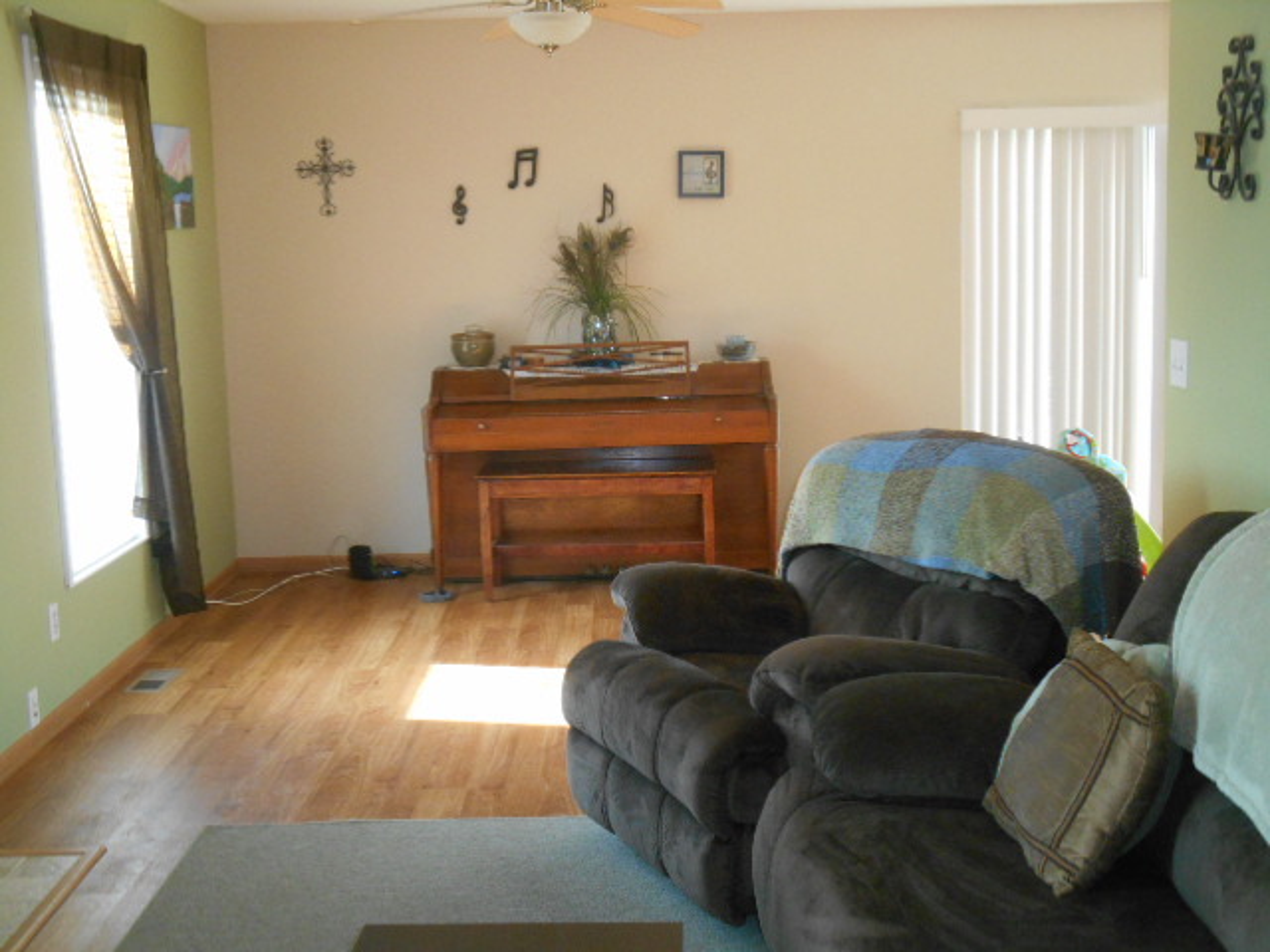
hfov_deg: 41.2
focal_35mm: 46
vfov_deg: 31.5
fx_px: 1688
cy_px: 476
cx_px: 635
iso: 500
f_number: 4
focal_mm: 8.3
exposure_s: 1/30
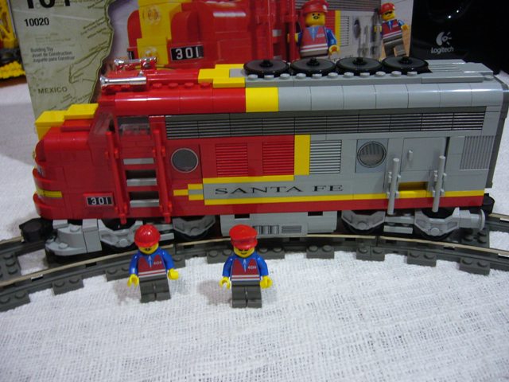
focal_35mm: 36
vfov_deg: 39.7
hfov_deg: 51.4
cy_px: 191
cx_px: 254
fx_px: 529
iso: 200
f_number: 2.9
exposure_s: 1/8
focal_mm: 6
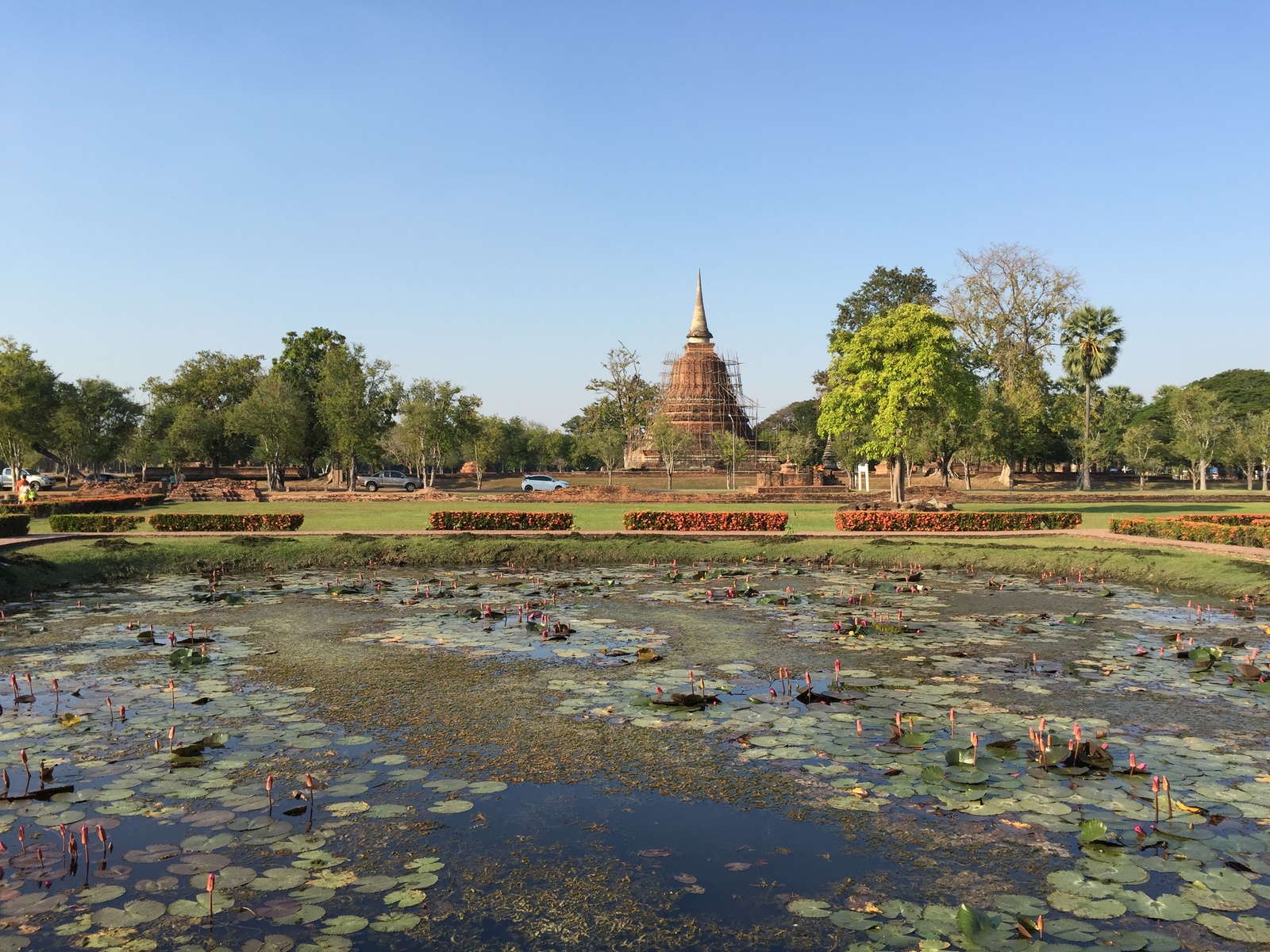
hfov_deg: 61.7
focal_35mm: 29
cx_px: 635
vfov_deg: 48.2
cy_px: 476
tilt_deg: -0.6
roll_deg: -1.2
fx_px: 1064
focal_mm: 4.15
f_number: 2.2
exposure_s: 1/1014
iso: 32
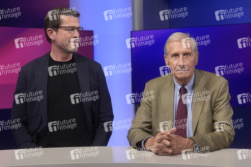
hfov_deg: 43.6
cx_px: 126
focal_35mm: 45
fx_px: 314
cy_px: 84
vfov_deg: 29.8
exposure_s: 1/250
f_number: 2.2
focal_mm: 30
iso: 640
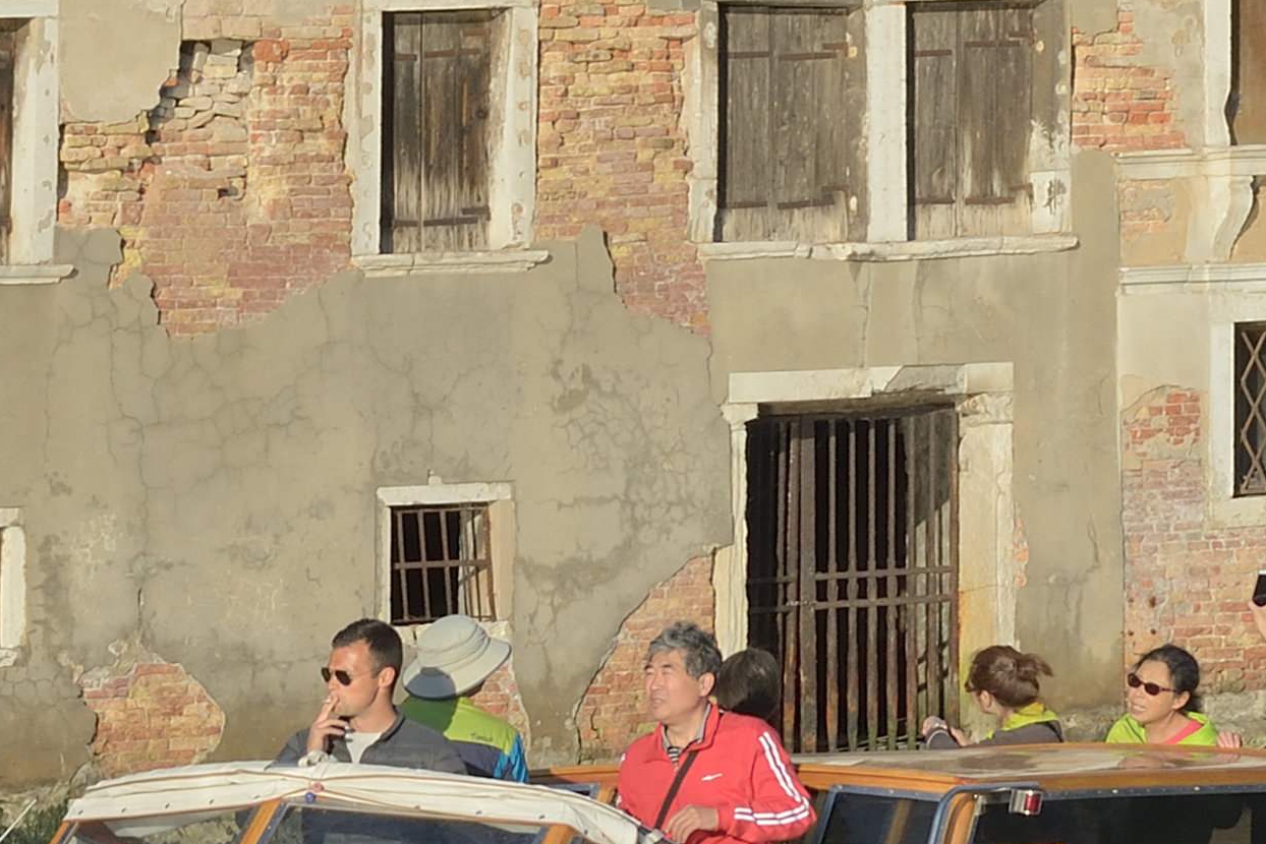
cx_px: 3
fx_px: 9989
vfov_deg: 4.8
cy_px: -858
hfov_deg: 7.2
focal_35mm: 284
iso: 280
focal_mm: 48
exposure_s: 1/1250
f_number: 8
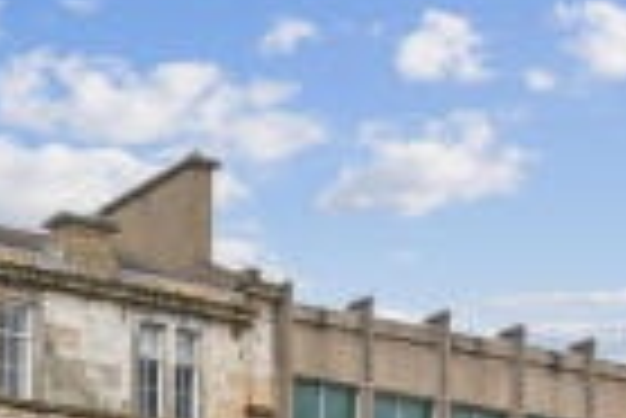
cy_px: 569
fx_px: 1845
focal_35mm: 106
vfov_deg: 12.5
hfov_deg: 17.7
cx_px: -250
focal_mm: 21.2
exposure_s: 1/200
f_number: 9
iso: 320
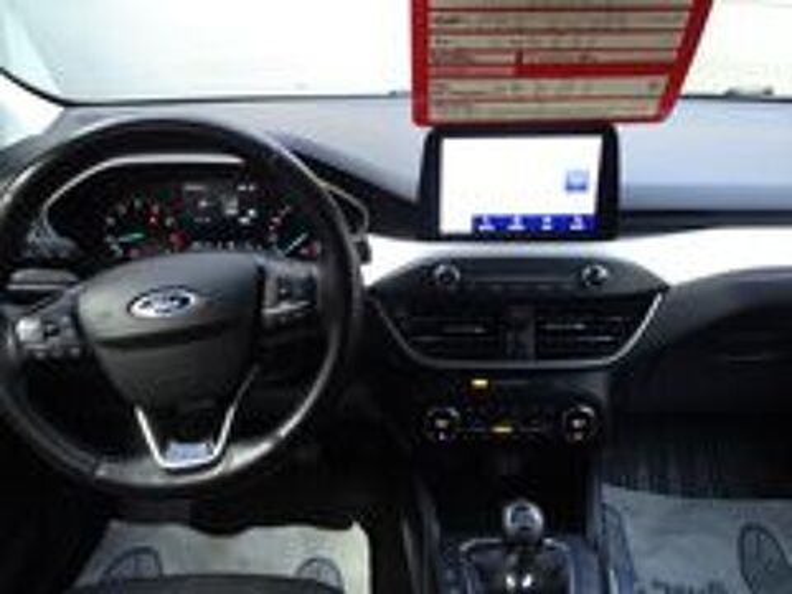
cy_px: 297
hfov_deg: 52.6
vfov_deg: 40.7
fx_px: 801
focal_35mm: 35
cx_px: 396
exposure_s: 1/24
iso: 50
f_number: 2.4
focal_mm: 4.28
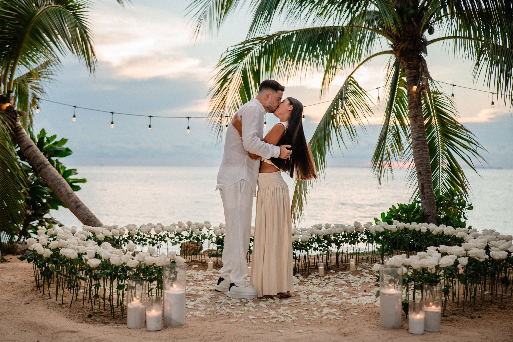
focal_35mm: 52
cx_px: 249
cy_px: 171
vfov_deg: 26.2
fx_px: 736
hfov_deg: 38.4
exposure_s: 1/400
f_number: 2.2
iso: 100
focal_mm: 50
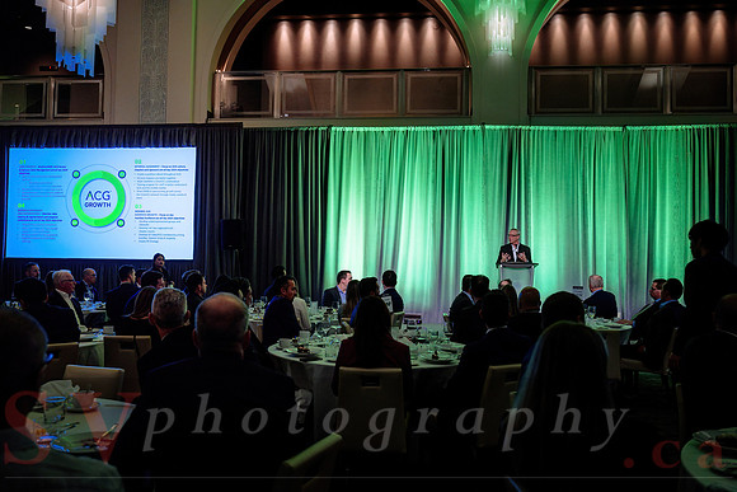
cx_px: 368
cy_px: 246
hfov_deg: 61.2
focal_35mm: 30
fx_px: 623
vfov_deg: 43.1
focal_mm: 30
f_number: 3.2
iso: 1000
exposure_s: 1/125
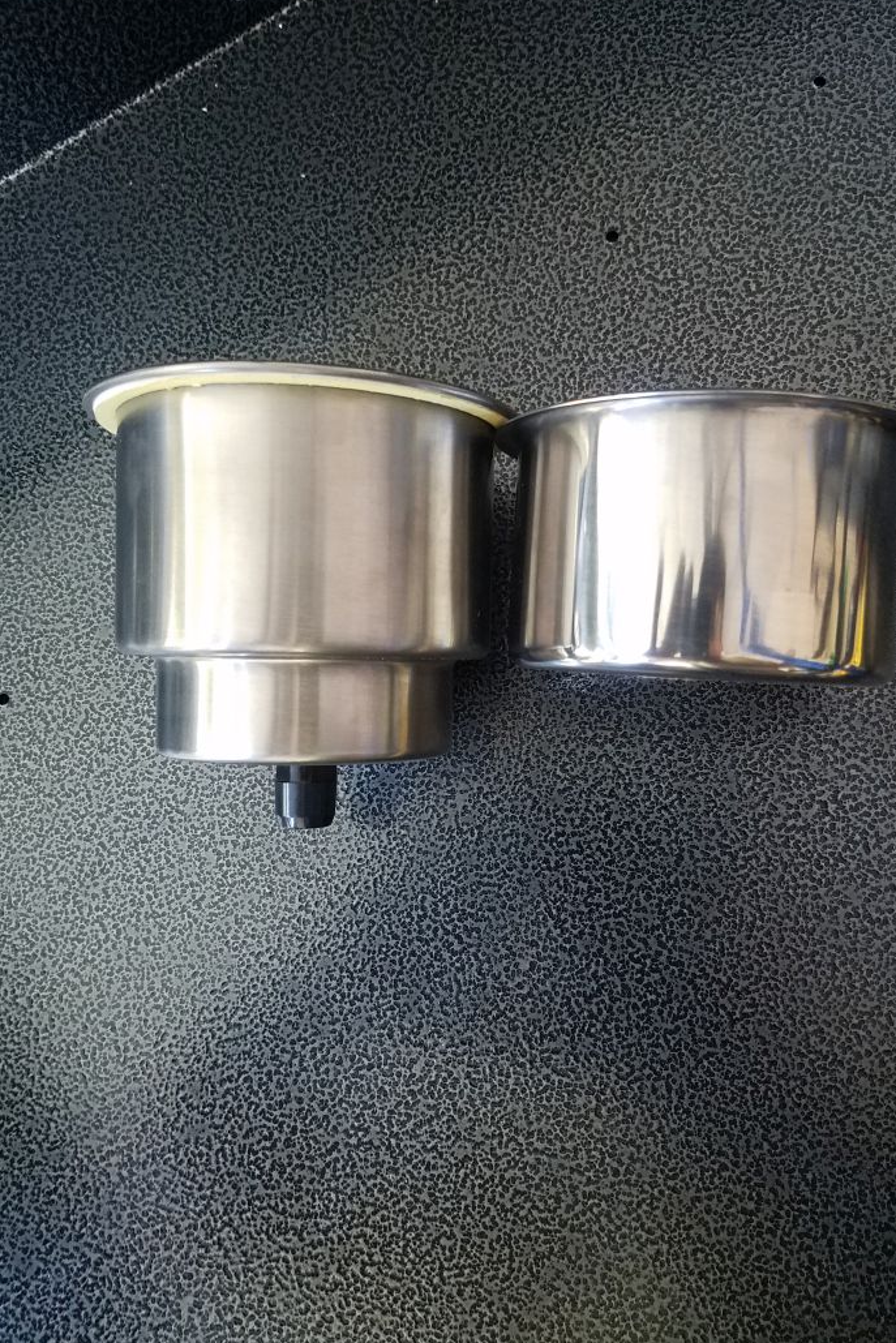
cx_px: 498
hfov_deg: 46.3
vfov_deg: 65.5
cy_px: 677
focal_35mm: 28
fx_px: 1045
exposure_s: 1/24
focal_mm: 4.2
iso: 200
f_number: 1.7
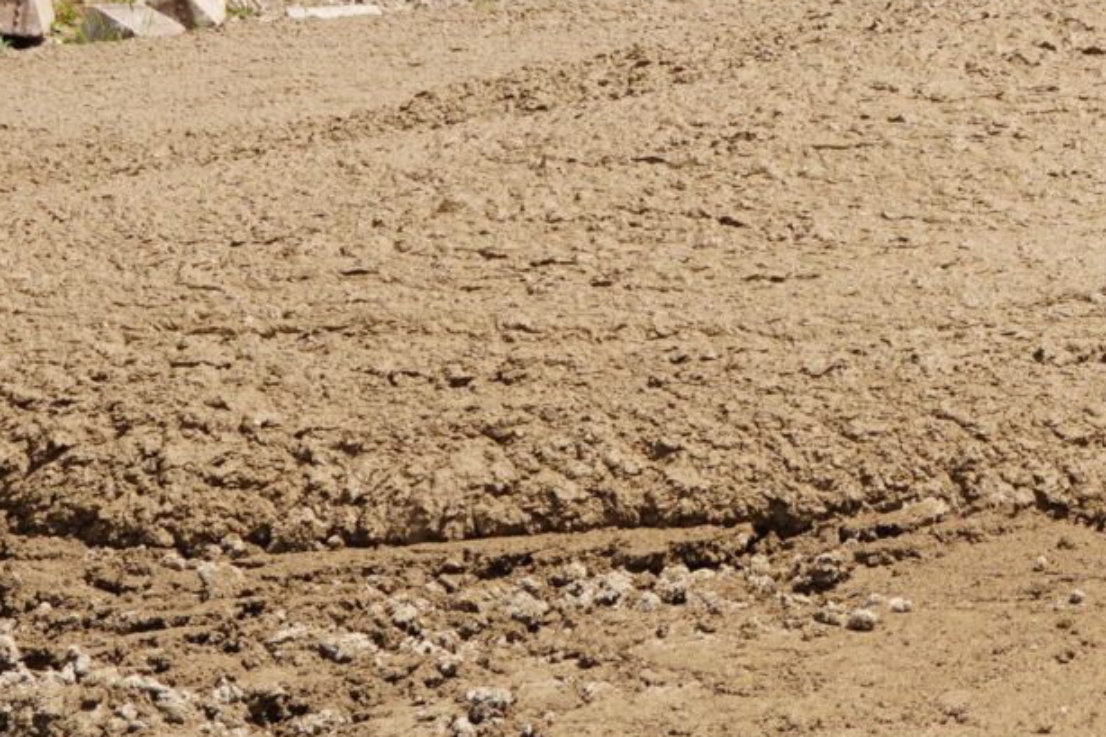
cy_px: -731
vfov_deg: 5.6
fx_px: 7432
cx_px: 1780
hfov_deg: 8.3
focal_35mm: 242
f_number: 11
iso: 100
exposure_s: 1/125
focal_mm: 58
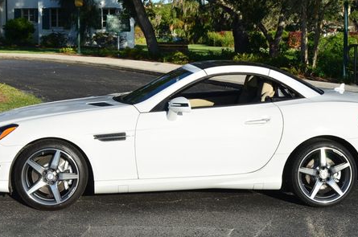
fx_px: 685
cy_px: 73
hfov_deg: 29.3
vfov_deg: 19.6
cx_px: 170
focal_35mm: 69
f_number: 11
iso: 100
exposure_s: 1/125
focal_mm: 32
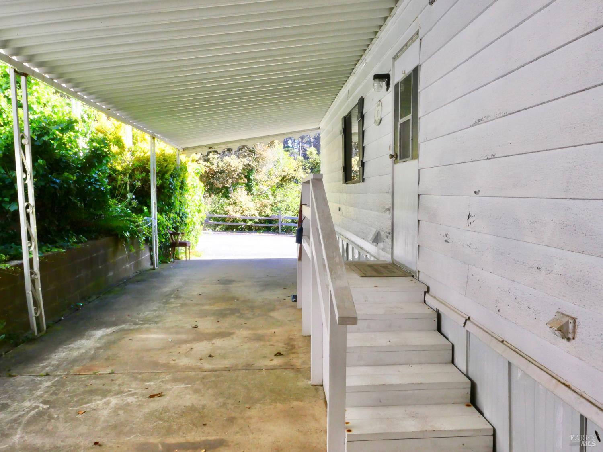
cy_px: 226
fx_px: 453
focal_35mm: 26
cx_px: 302
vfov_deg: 53.1
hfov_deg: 67.3
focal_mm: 11.6
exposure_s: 1/60
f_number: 16
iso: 1600
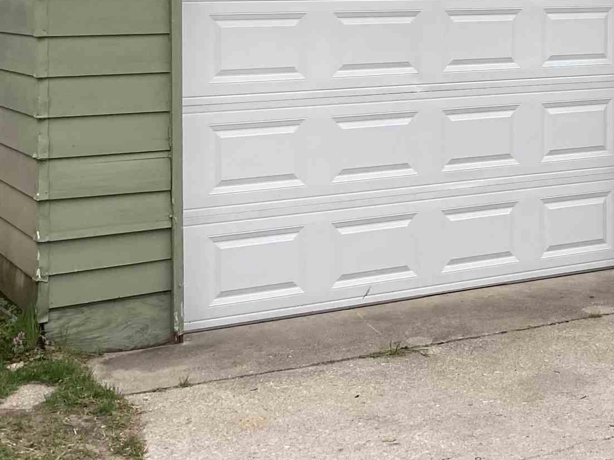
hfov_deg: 24.1
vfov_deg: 18.3
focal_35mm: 78
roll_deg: -1.8
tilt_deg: +1.4
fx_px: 1383
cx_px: 588
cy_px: -29
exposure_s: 1/1185
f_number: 1.8
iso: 20
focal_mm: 3.99
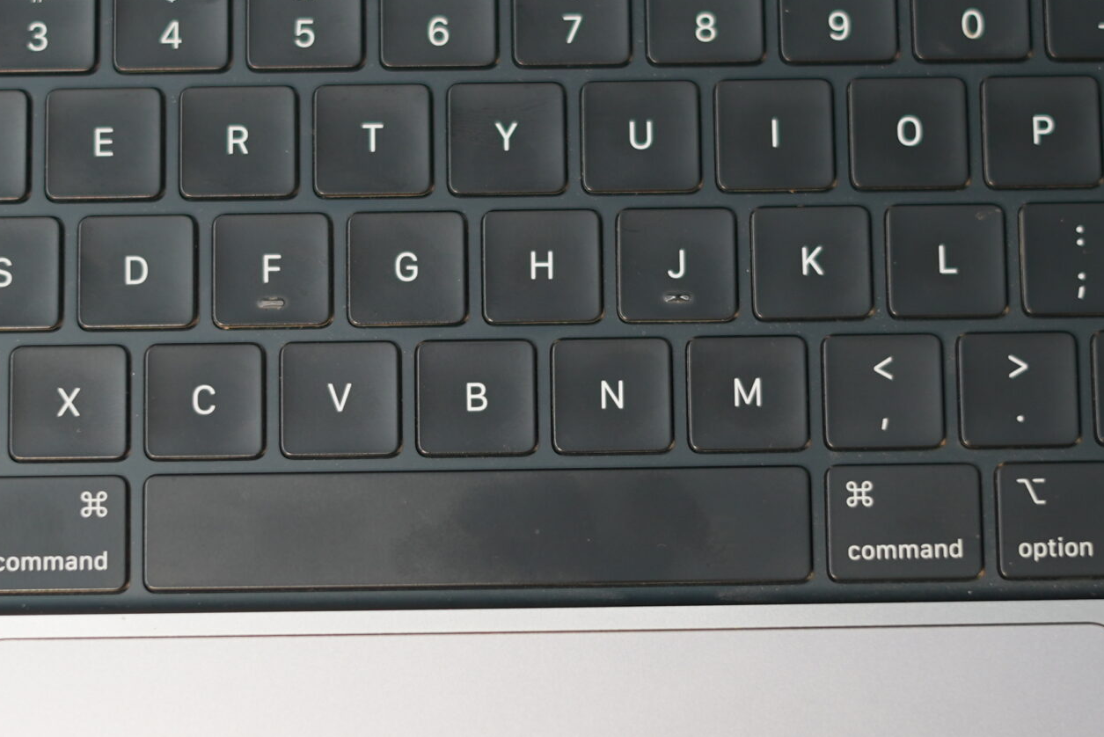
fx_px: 3129
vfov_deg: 13.4
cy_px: 339
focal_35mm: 102
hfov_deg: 20.0
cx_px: 552
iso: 320
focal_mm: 50
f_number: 1.8
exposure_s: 1/100
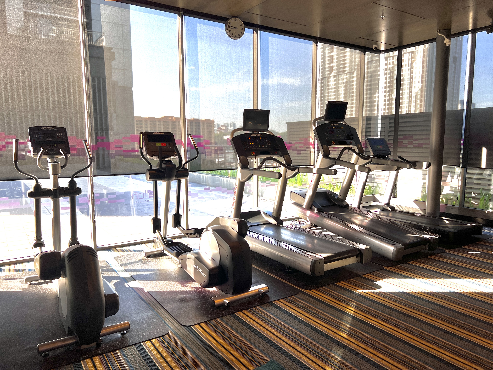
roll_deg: +0.5
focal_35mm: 26
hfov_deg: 67.3
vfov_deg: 53.1
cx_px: 246
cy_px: 185
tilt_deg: -6.7
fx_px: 370
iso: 40
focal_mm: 5.7
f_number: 1.5
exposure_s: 1/259
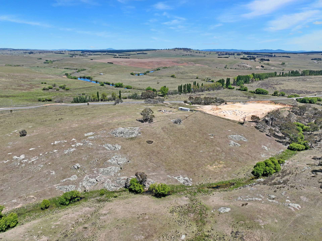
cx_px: 161
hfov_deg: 71.6
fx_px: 223
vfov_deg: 56.8
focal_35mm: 24
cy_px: 120
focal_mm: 12.29
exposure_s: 1/1600
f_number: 2.8
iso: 100
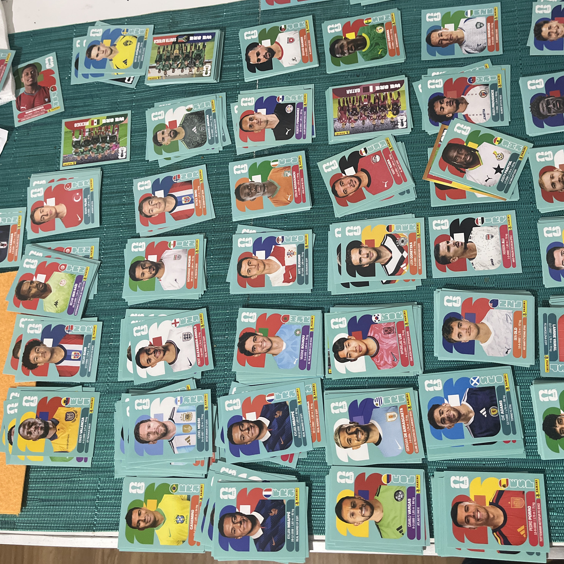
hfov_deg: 52.3
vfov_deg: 52.5
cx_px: 330
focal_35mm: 31
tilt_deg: -74.4
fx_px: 571
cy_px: 283
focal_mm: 5.1
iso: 500
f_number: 1.6
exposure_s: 1/33
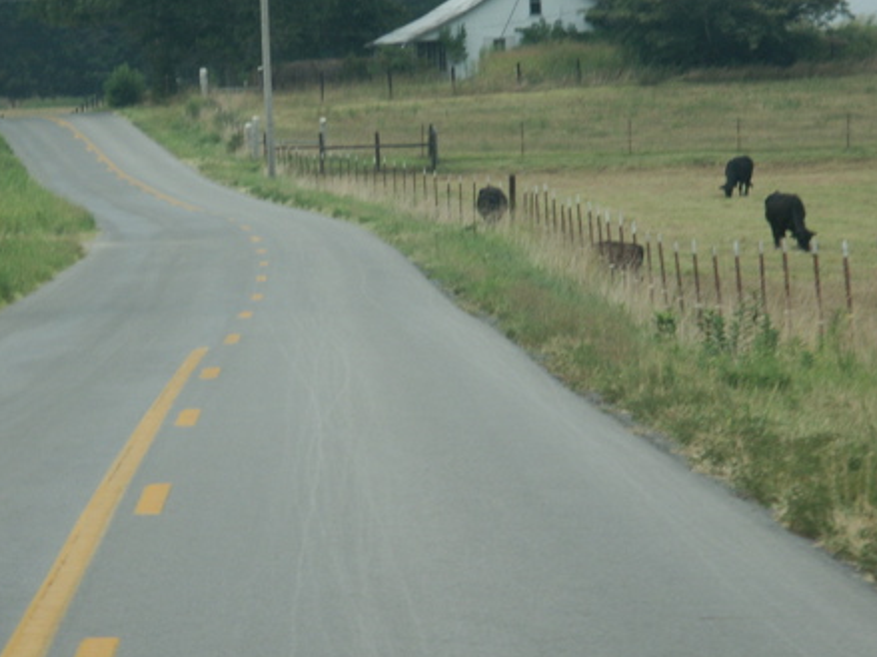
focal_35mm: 290
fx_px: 7345
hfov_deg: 6.8
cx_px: 256
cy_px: 266
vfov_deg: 5.1
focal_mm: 50.48
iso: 100
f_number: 6.7
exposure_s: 1/180
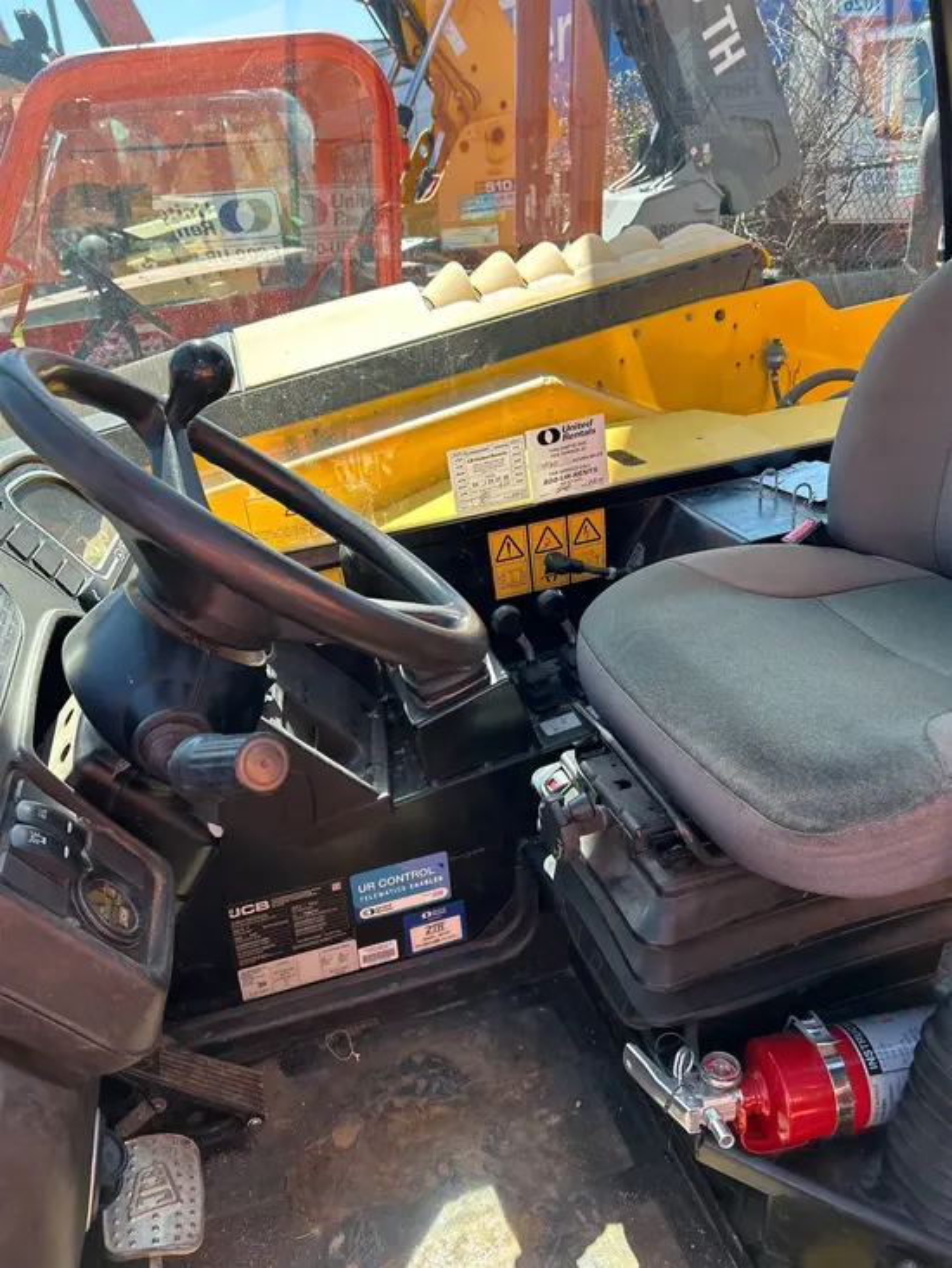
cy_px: 634
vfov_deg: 67.3
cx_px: 476
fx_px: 953
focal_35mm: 26
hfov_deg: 53.1
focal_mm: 5.7
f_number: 1.5
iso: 50
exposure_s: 1/604
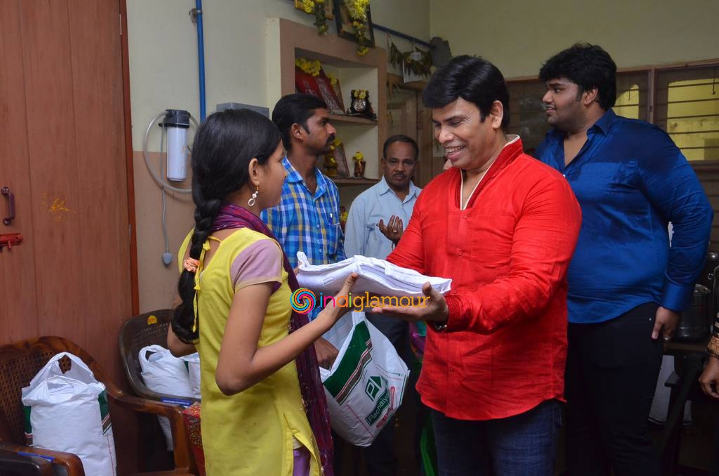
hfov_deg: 46.5
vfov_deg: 31.8
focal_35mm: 42
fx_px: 837
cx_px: 360
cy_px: 238
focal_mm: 28
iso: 1600
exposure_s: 1/160
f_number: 7.1
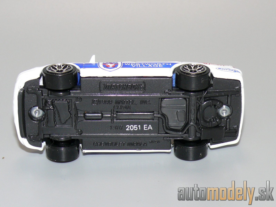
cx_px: 138
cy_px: 104
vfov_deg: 13.5
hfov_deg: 17.9
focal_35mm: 110
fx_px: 877
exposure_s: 1/30
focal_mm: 14
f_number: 4
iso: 100
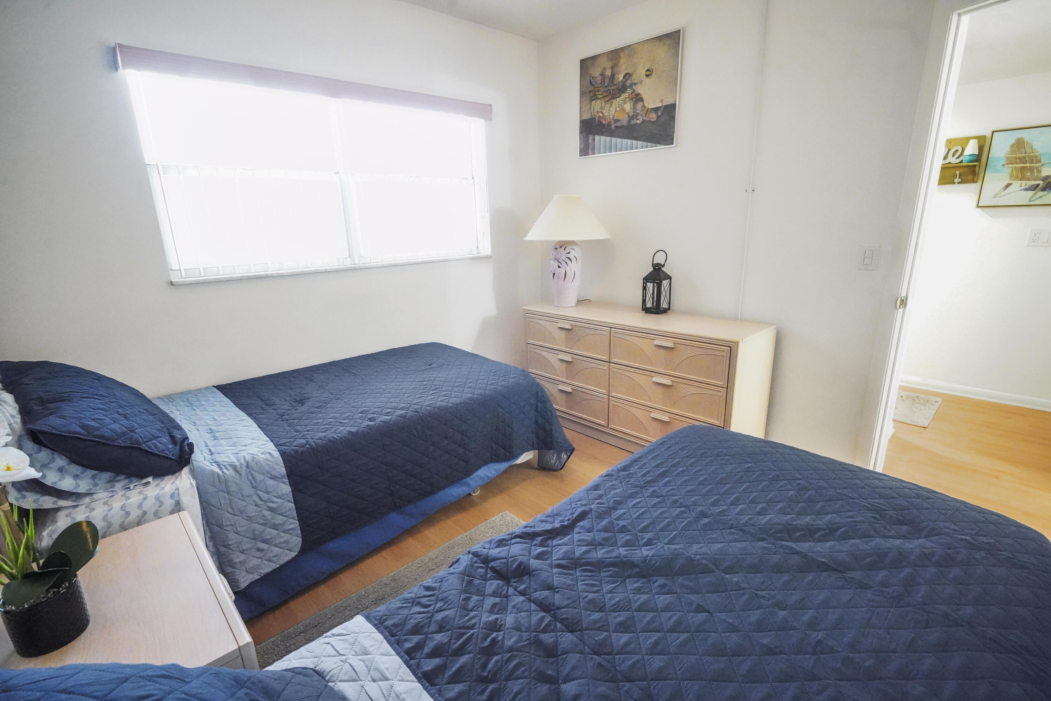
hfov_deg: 96.7
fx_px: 467
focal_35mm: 16
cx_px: 526
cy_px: 350
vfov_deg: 73.7
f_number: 8
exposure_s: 1/50
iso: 25600
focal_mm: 16
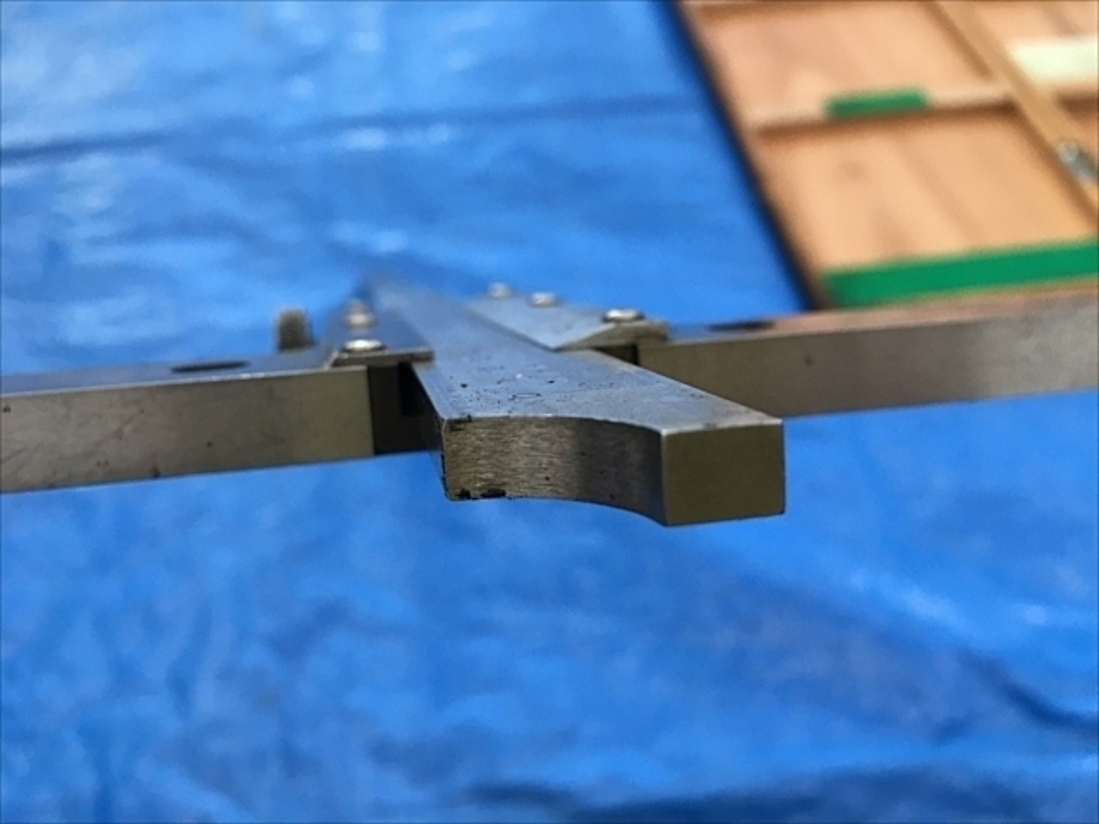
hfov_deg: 61.7
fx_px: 921
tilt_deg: -49.3
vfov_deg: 48.2
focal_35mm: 29
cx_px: 550
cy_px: 412
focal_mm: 4.15
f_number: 2.2
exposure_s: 1/30
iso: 40
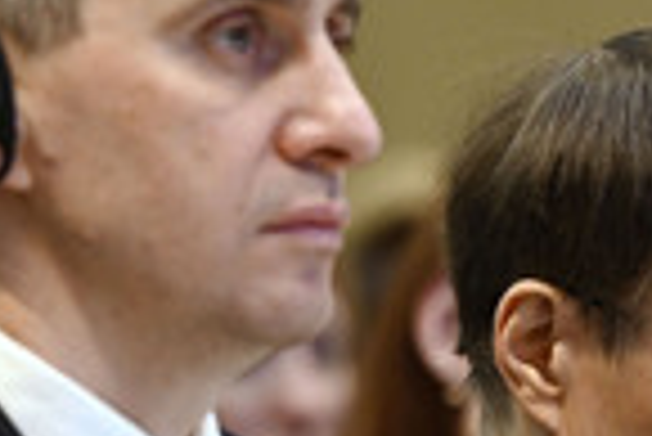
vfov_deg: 1.6
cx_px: 537
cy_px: 369
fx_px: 15772
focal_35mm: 870
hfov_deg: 2.4
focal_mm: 280
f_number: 5
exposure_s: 1/250
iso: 1600
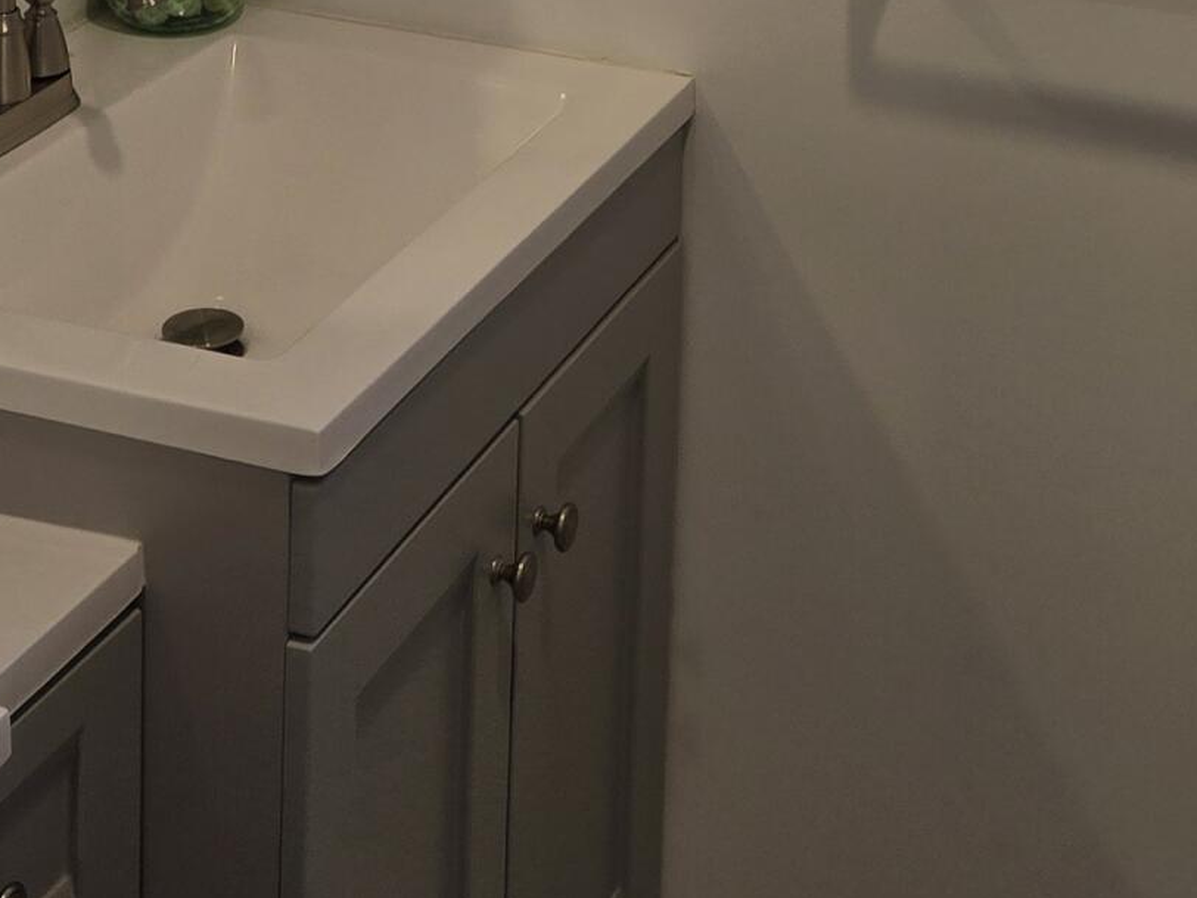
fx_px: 2939
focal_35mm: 85
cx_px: 678
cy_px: -597
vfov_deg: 15.5
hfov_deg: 23.0
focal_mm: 5.4
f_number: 1.8
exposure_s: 1/120
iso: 32
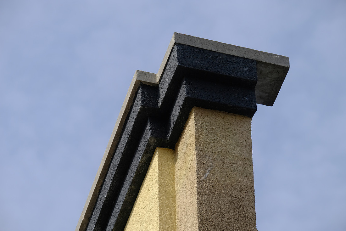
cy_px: 116
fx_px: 2615
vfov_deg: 5.1
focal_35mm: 272
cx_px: 173
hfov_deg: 7.6
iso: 200
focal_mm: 181.1
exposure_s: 1/400
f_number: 9
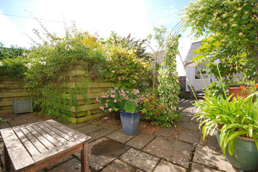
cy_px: 86
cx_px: 129
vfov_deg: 77.5
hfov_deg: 100.3
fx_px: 108
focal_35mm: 15
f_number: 5.6
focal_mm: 10
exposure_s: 1/125
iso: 100
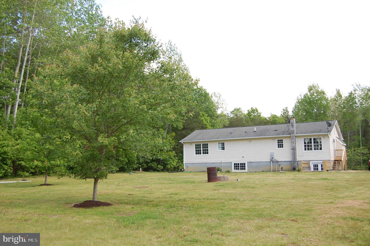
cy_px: 123
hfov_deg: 53.2
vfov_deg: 36.8
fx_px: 370
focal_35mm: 36
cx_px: 185
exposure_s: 1/500
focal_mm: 24
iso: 400
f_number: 5.6
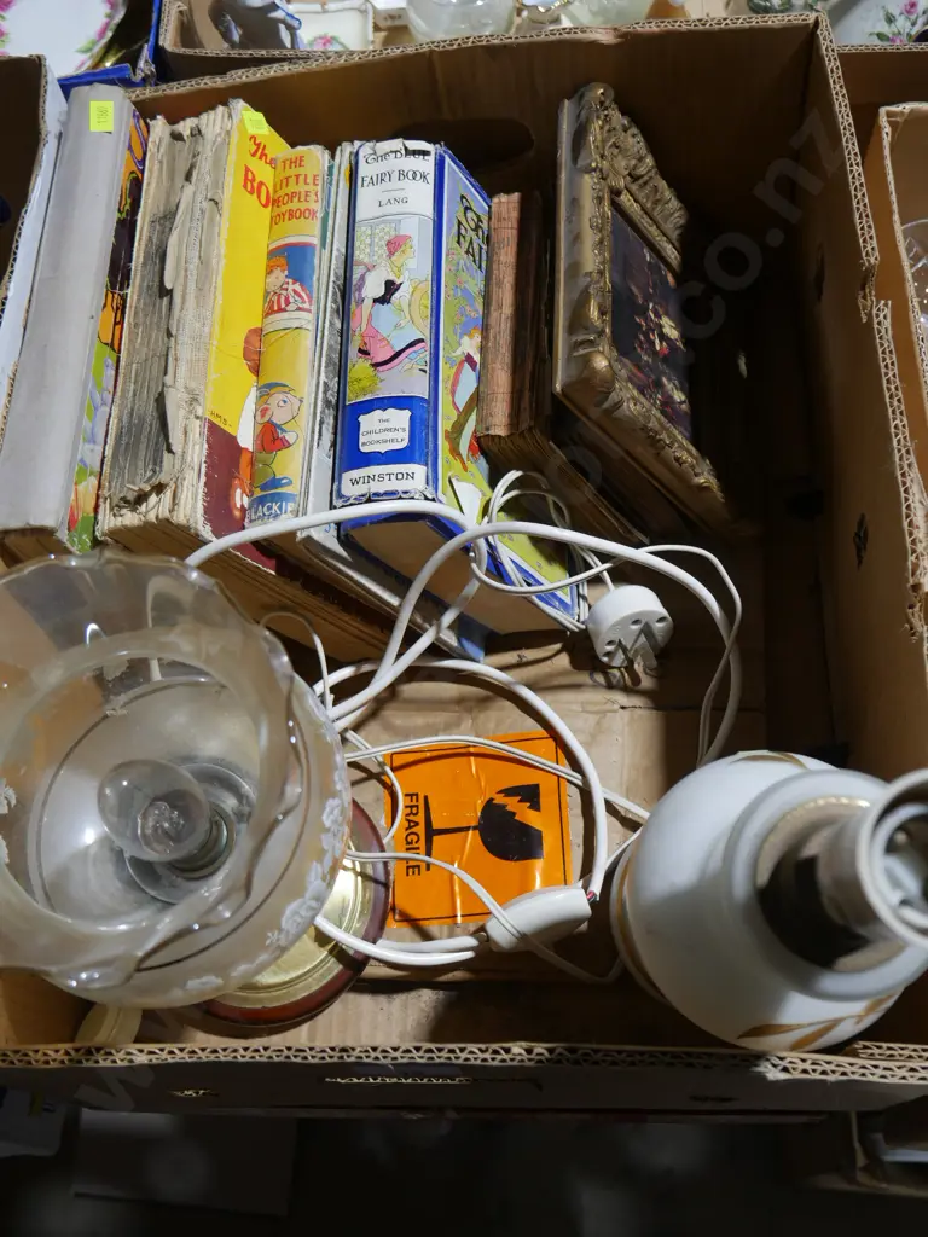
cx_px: 464
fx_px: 1215
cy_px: 618
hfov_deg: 41.8
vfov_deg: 54.0
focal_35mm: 34
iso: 250
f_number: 4
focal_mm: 17
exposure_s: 1/60
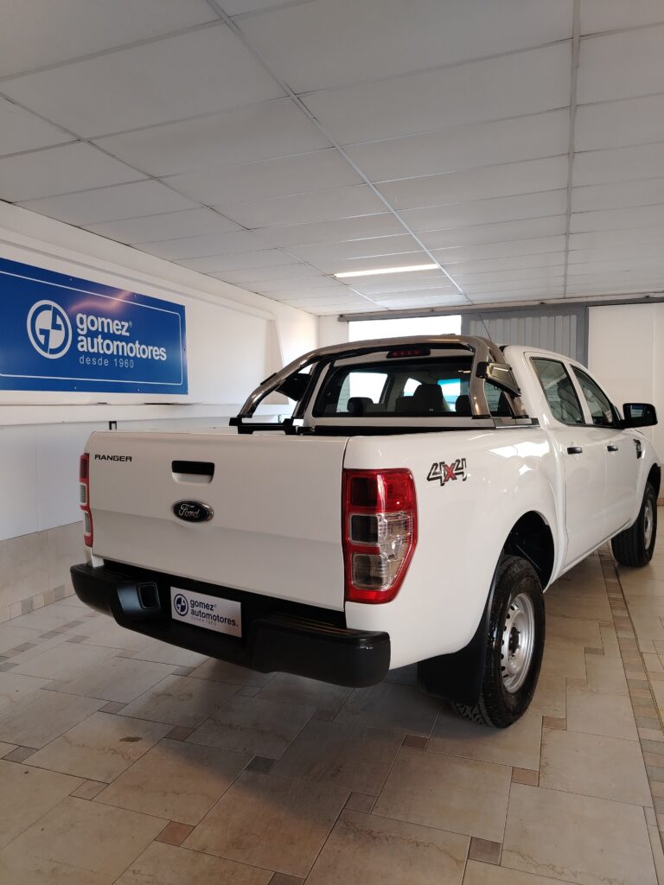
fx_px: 614
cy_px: 442
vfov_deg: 71.6
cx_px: 332
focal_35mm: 24
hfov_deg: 56.8
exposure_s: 1/100
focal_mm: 5.25
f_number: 1.75
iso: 509
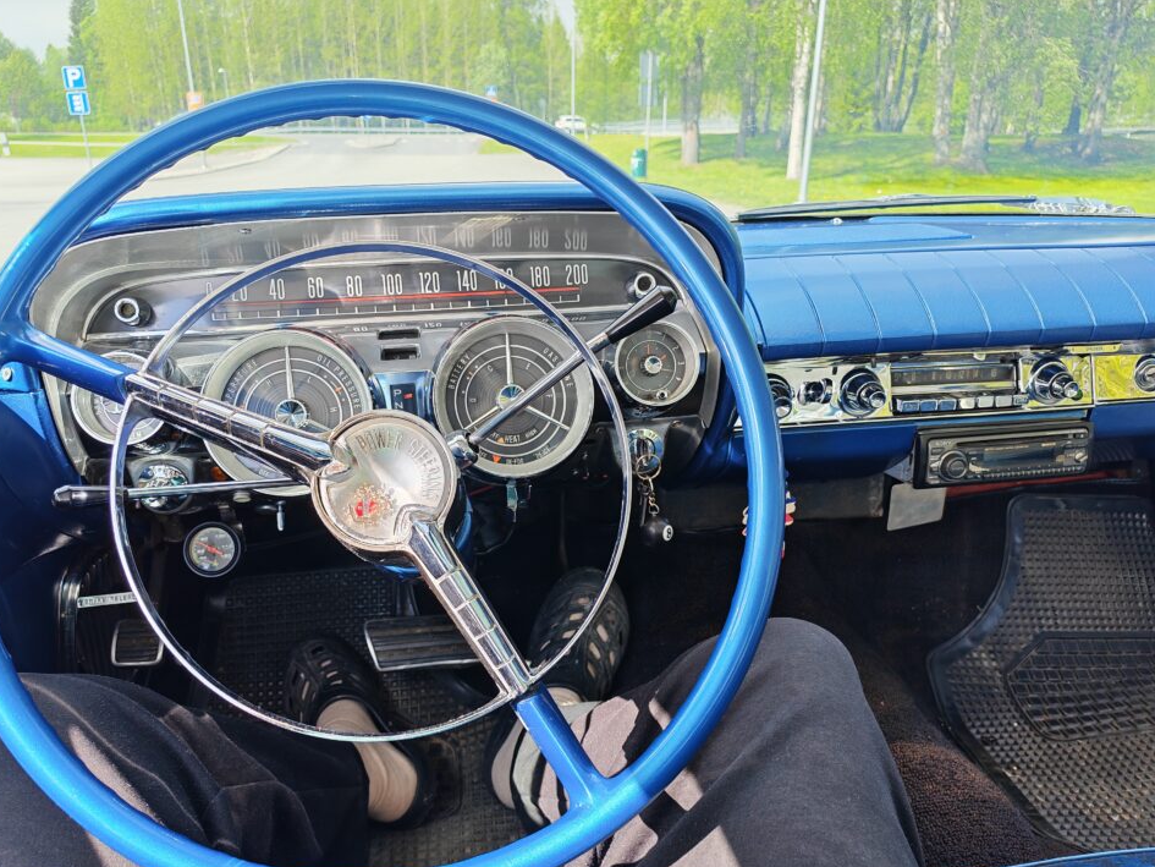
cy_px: 467
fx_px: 868
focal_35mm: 26
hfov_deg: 67.2
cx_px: 530
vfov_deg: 53.0
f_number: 1.9
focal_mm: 6.12
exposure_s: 1/240
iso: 50
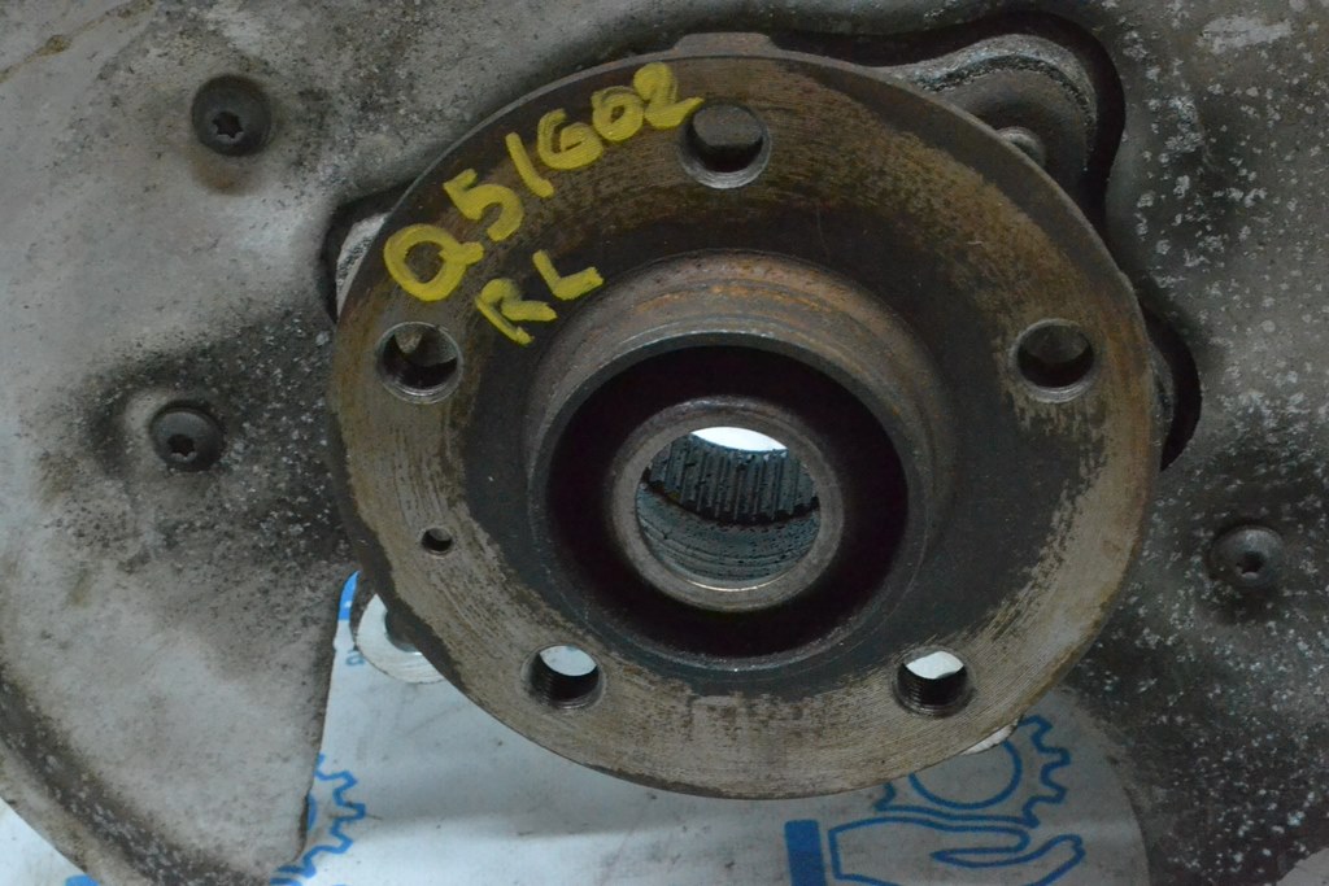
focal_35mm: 72
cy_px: 443
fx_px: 2658
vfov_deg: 18.9
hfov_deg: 28.1
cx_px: 664
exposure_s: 1/100
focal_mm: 48
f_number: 13
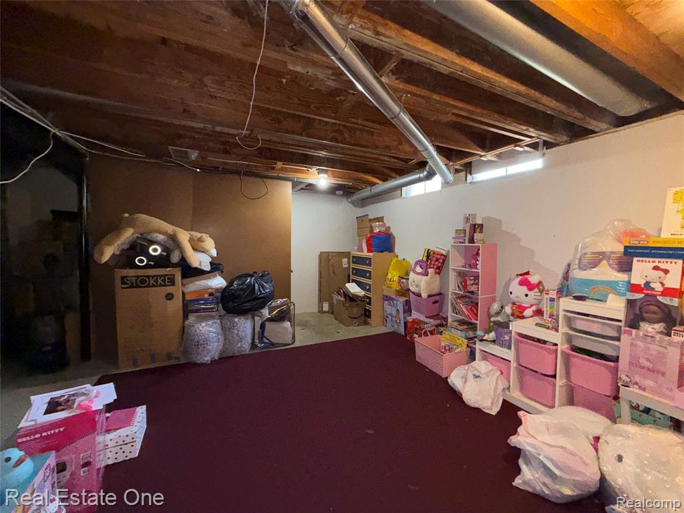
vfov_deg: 85.7
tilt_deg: -2.7
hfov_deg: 102.1
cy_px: 256
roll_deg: +0.5
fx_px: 277
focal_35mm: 14
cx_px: 342
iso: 200
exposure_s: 1/60
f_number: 2.2
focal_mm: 2.22
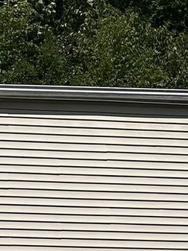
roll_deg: +1.8
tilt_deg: +15.2
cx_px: 15
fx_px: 1291
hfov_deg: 8.3
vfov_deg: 10.8
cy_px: 359
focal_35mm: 178
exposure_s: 1/8696
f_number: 1.5
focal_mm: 5.7
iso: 50
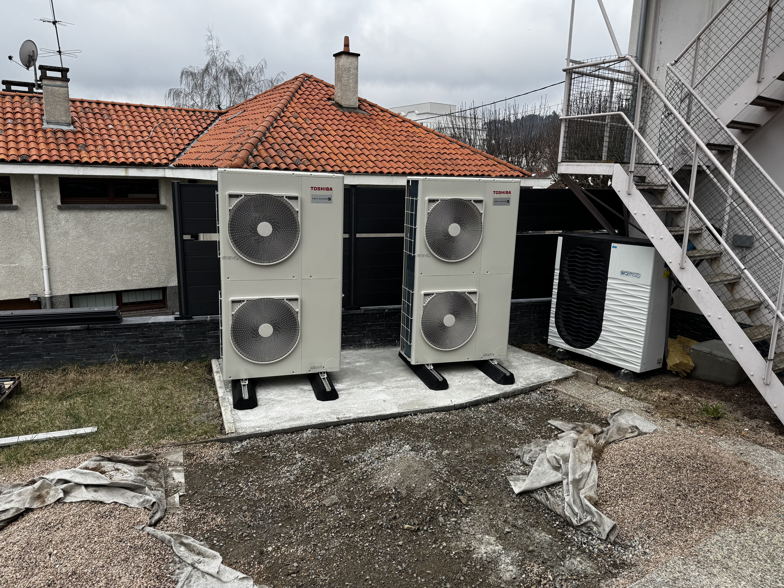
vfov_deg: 56.8
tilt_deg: -11.7
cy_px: 294
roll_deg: -1.4
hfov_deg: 71.6
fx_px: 544
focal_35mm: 24
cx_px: 392
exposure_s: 1/1721
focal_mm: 6.76
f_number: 1.78
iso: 80
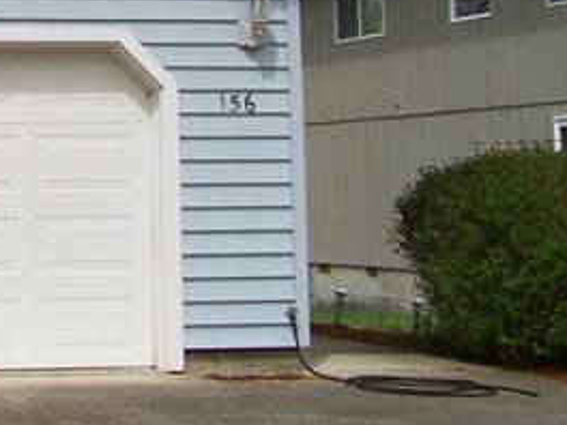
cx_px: -477
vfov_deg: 11.2
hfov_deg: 13.7
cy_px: -170
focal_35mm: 128
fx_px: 2097
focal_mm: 5.85
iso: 64
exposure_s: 1/1000
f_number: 4
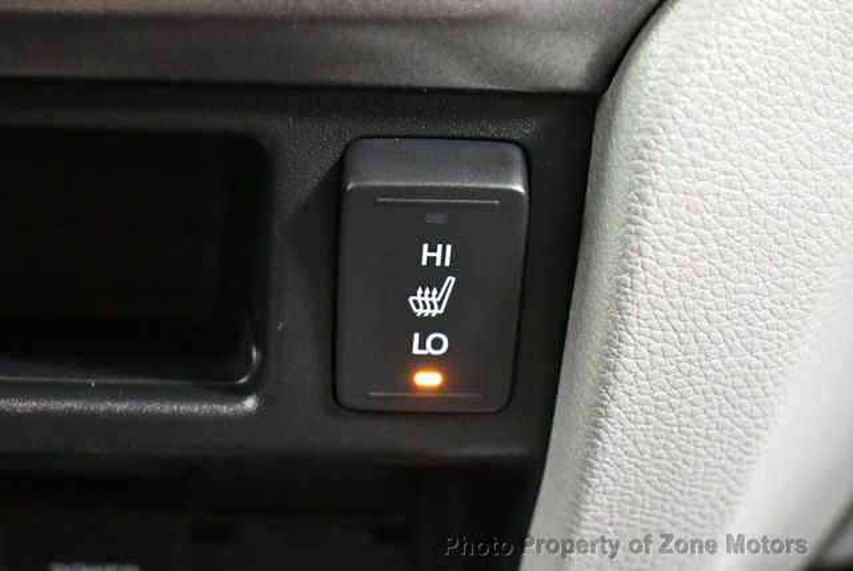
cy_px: 286
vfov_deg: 21.3
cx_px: 426
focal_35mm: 64
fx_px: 1518
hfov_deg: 31.4
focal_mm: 32
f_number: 4.5
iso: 12800
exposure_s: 1/50
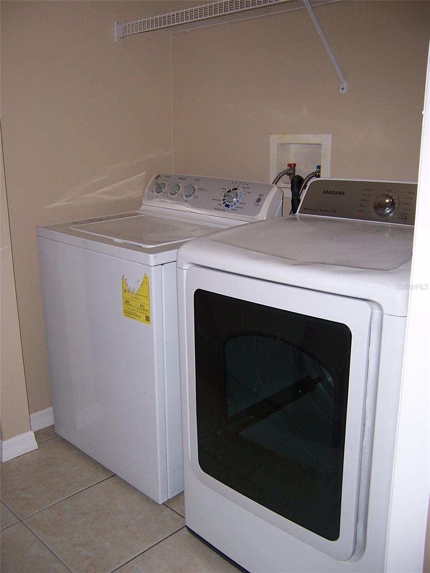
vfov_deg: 55.4
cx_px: 215
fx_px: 547
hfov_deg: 42.9
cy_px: 286
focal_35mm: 33
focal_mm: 5.5
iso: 80
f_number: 2.8
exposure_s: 1/60
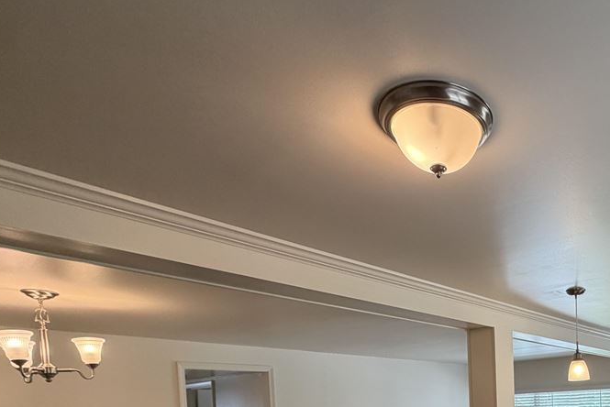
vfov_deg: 39.7
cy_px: 424
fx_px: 475
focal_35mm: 28
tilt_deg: -2.3
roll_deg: +2.5
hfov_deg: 57.8
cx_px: 529
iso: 200
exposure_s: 1/120
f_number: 2.2
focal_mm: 2.22
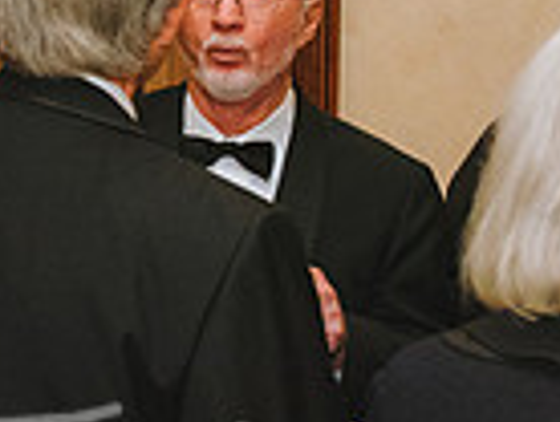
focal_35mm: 113
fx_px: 1831
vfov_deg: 13.0
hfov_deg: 15.5
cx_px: -365
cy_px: 47
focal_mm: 28
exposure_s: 1/125
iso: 3200
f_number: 4.5
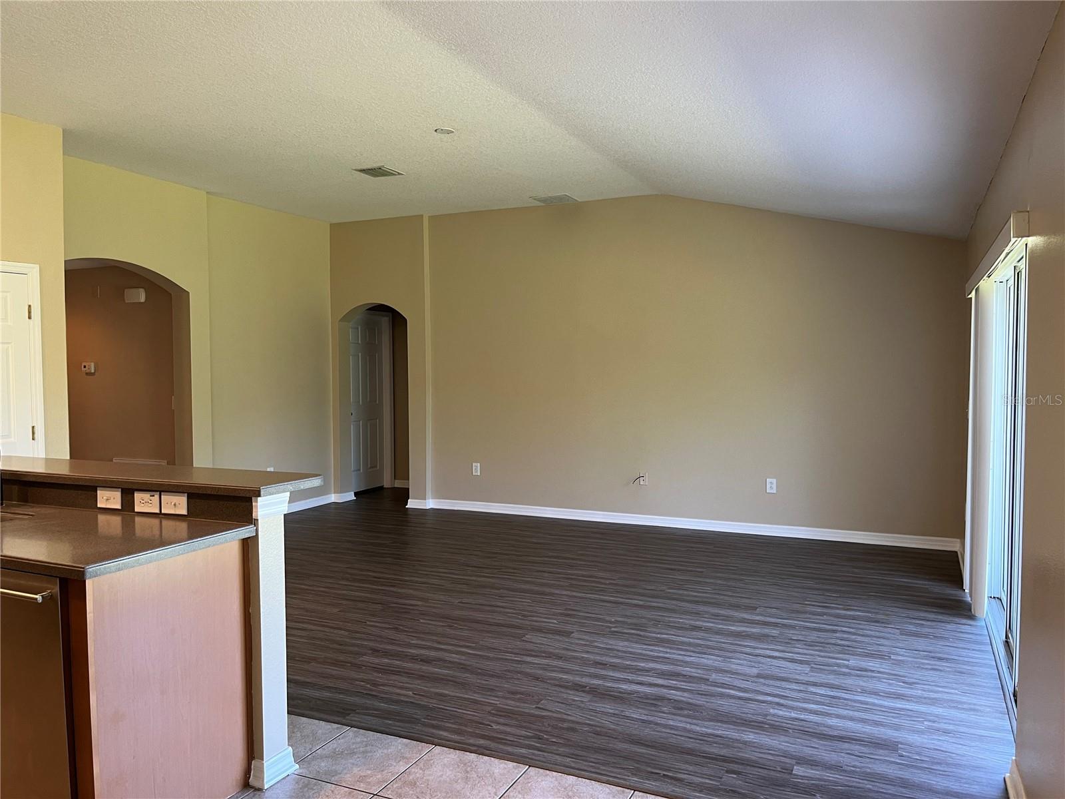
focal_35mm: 26
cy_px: 400
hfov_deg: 67.3
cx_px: 532
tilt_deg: -3.4
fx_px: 800
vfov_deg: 53.1
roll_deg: +0.4
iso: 100
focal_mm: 5.1
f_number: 1.6
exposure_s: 1/60
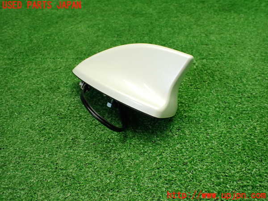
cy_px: 100
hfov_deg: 60.0
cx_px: 134
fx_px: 232
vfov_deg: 46.8
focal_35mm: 30
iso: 400
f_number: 2.3
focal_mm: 5.4
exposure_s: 1/125
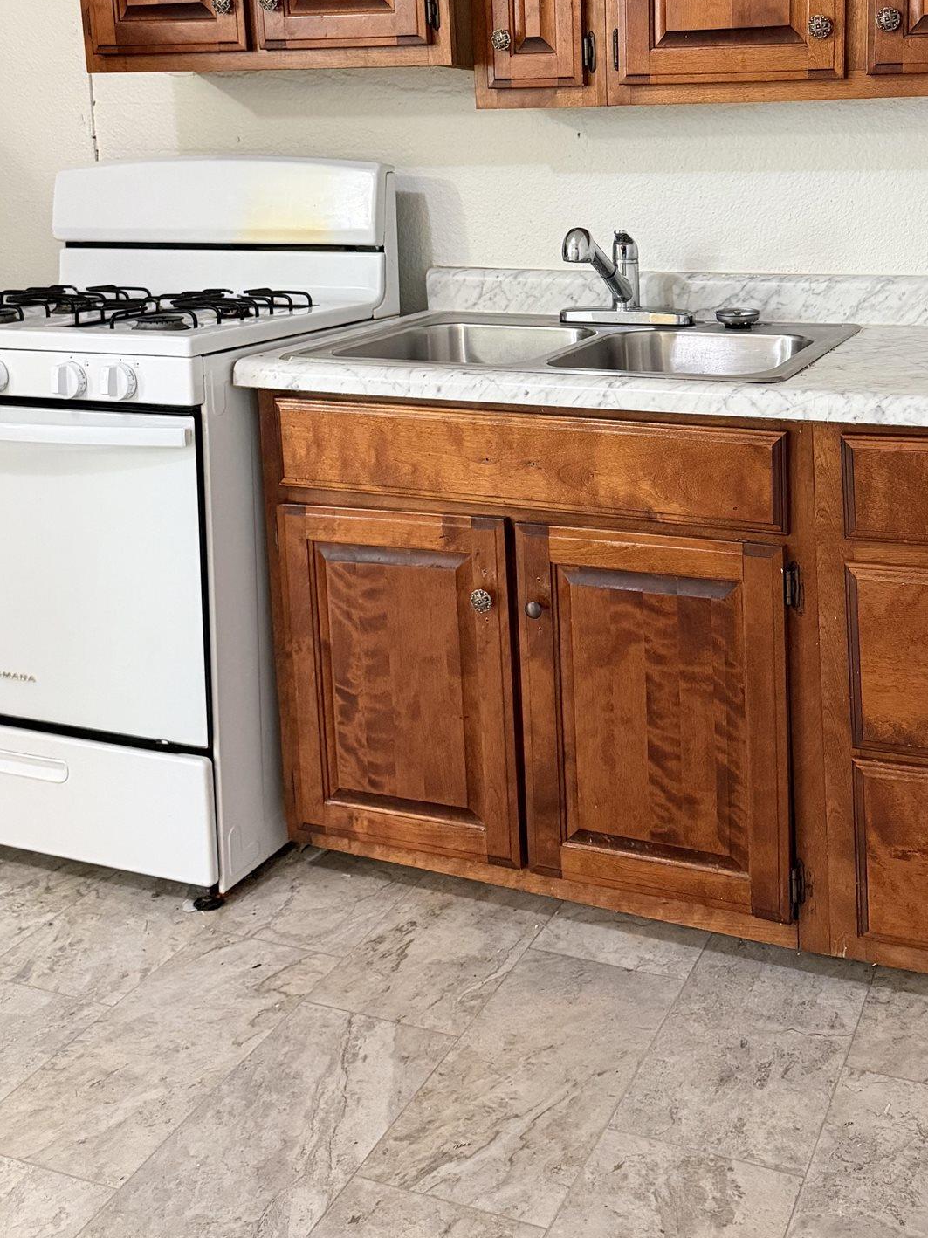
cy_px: 309
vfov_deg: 46.2
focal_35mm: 39
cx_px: 614
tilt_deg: -8.3
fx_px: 1394
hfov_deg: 36.5
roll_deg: +1.2
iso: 800
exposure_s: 1/60
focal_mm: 6.76
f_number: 1.78
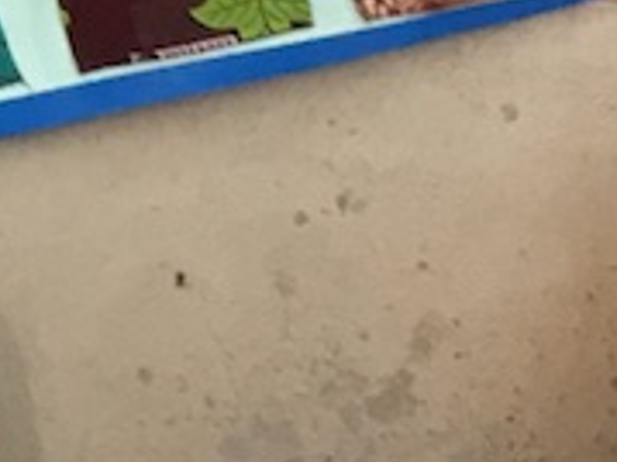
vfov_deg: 6.1
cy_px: 1208
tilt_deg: -37.3
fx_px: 4097
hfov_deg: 7.5
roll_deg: +0.2
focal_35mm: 230
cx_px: 1932
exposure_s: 1/33
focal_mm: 4.15
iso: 100
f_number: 2.2
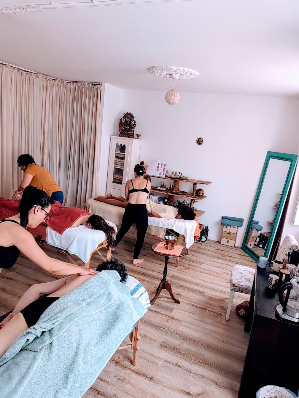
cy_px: 199
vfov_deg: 71.6
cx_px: 150
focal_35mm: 24
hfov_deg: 56.8
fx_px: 276
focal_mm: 6.9
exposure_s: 1/186
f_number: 1.68
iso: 269
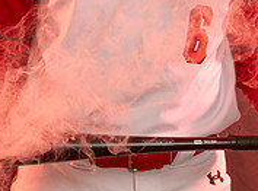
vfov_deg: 4.5
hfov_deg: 6.2
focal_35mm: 323
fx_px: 2396
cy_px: -69
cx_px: 179
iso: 320
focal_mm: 70
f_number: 6.3
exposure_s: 1/200
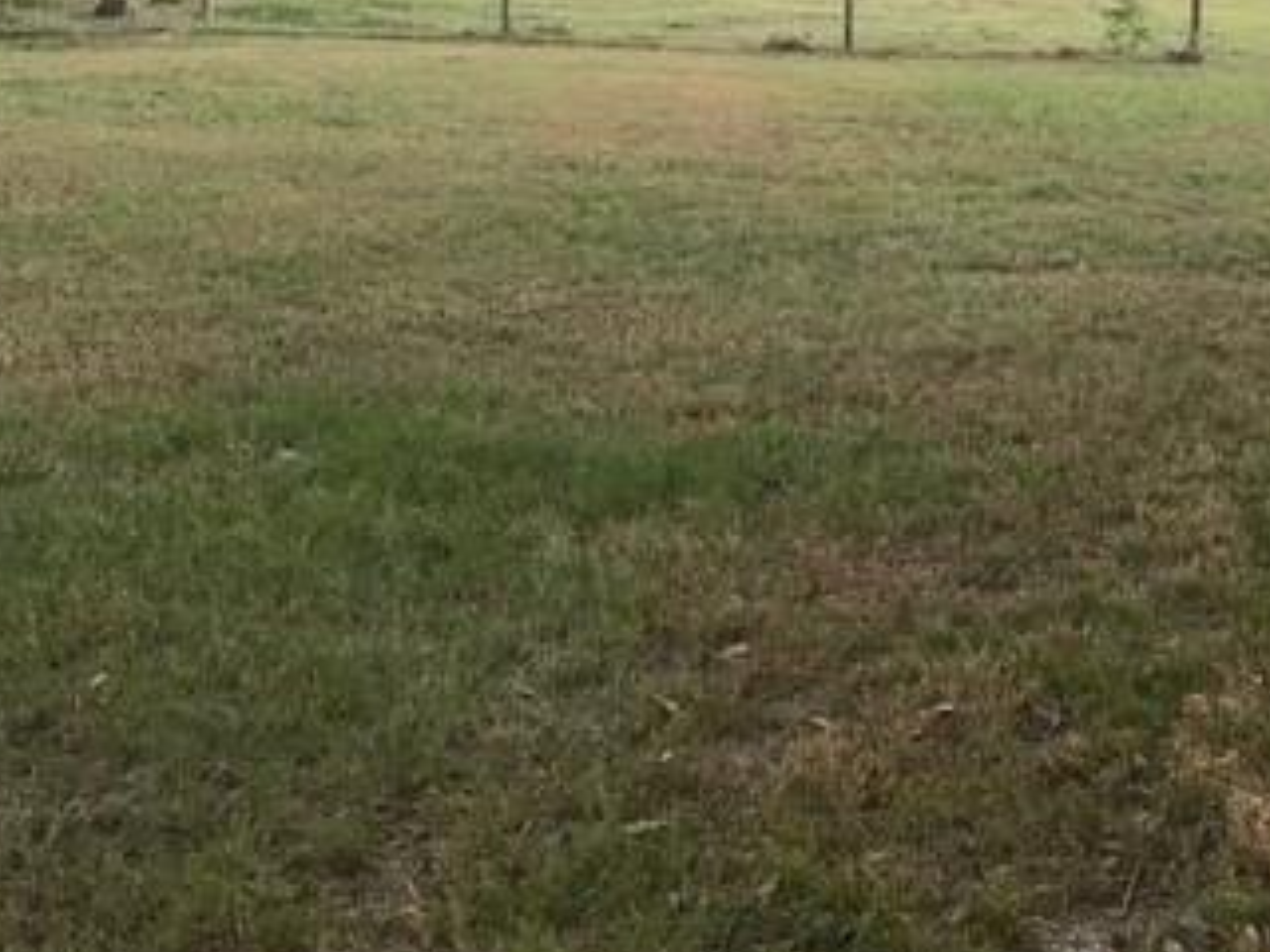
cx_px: 1143
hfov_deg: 31.7
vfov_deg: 24.4
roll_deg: -1.2
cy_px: 60
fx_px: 2128
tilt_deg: -3.7
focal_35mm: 58
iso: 40
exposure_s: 1/30
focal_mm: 4.15
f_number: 2.2
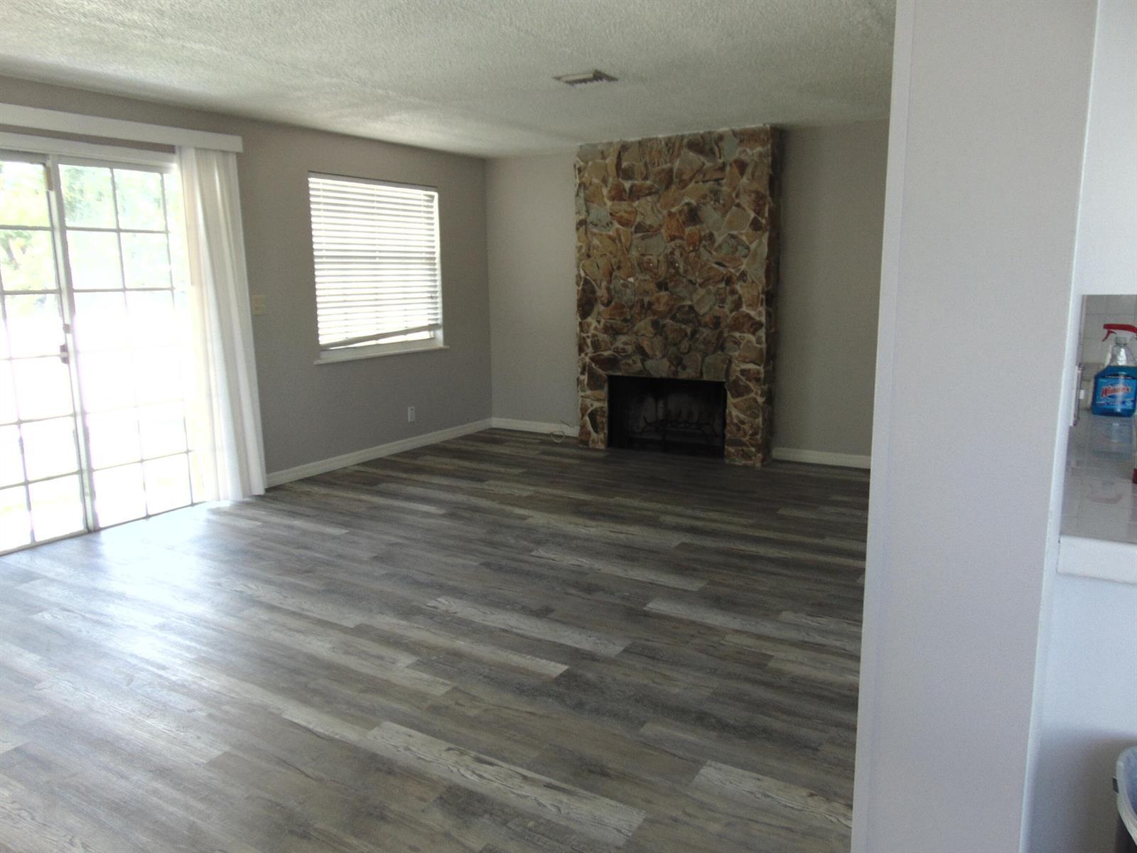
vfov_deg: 54.9
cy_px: 426
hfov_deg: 69.4
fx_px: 821
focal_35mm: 25
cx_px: 568
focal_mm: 4.5
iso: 80
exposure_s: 1/40
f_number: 3
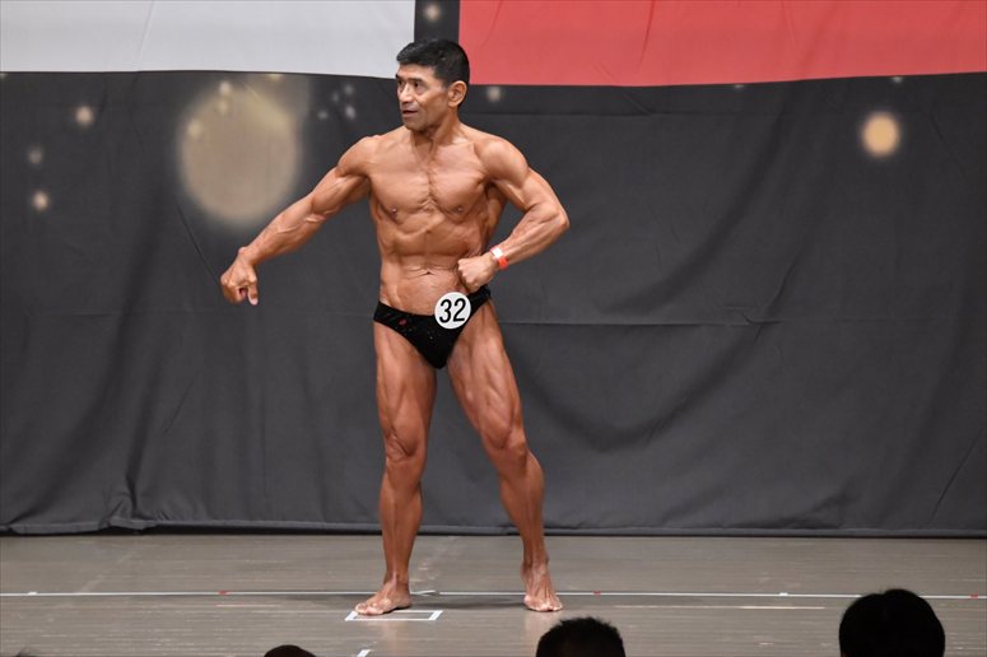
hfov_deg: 8.1
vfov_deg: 5.4
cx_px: 494
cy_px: 328
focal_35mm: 255
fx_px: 6988
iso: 6400
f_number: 5.6
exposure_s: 1/400
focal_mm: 170
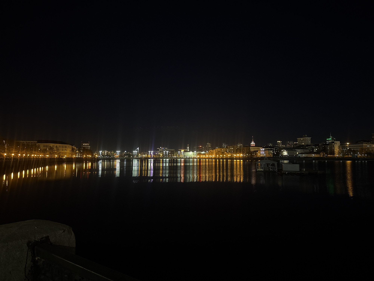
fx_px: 259
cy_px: 140
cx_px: 187
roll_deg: -0.2
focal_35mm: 24
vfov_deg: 56.8
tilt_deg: +3.9
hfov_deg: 71.6
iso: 1250
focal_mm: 6.76
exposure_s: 1/25
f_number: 1.78
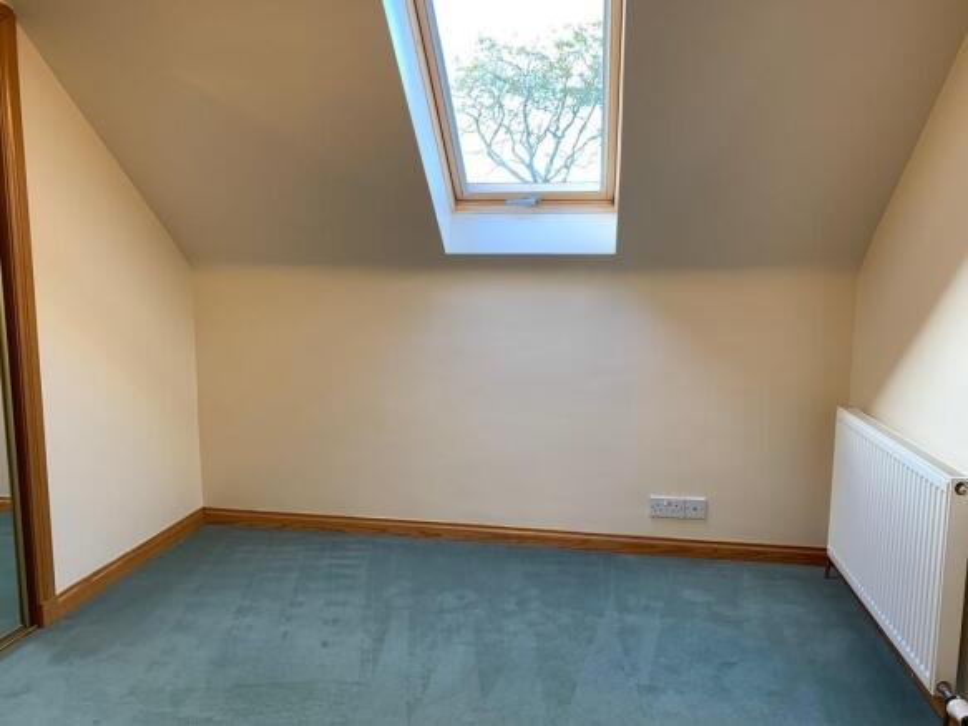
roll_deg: -0.6
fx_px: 727
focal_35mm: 26
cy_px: 363
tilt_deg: -7.6
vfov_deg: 53.0
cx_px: 484
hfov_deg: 67.3
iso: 64
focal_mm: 4.25
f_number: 1.8
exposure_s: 1/50
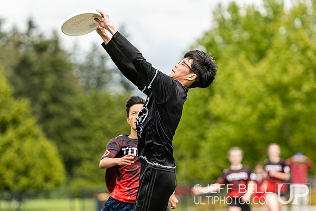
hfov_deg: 7.4
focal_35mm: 278
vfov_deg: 5.0
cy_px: 106
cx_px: 158
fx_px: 2436
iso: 110
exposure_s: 1/1000
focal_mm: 185
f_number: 2.8
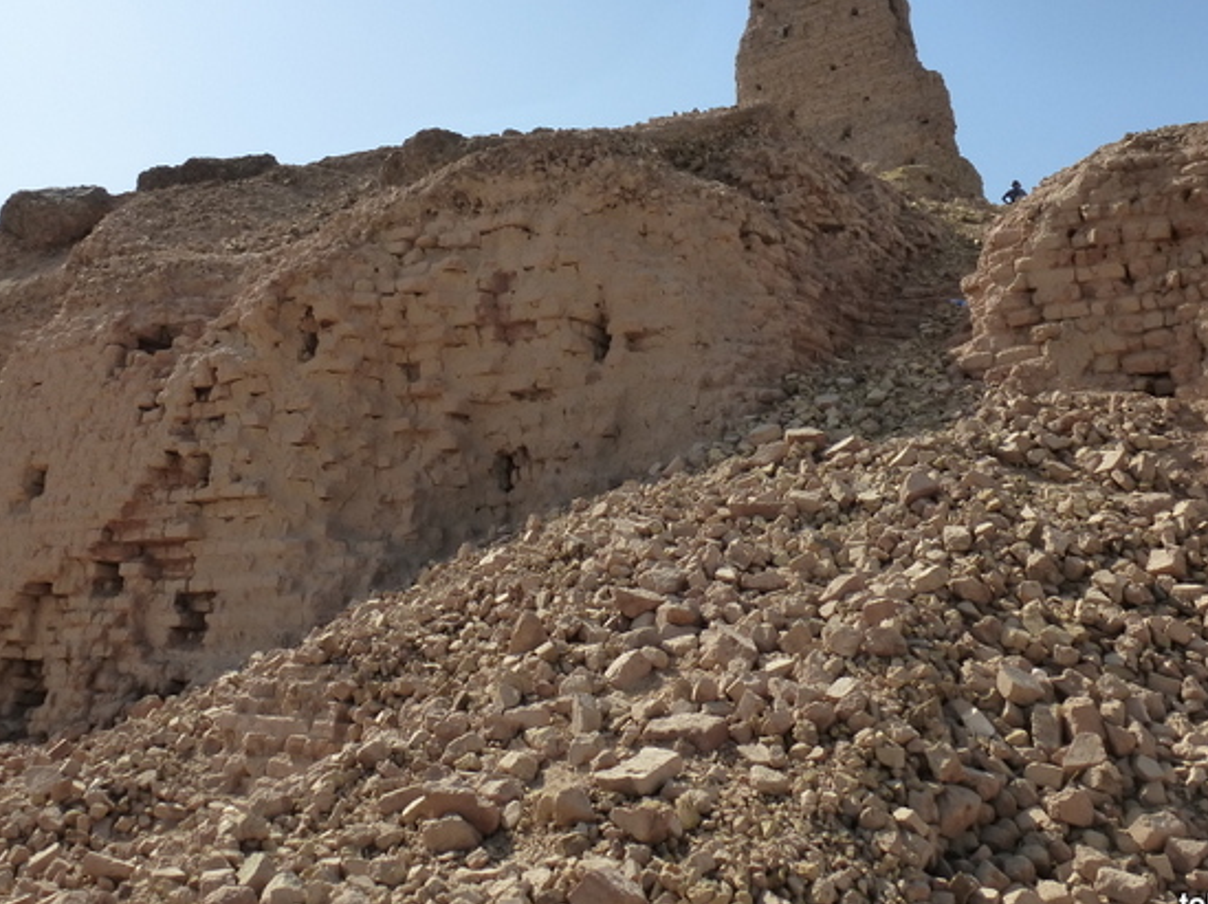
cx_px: 515
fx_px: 1221
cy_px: 299
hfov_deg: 52.5
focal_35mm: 35
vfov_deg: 40.1
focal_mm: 4.3
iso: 160
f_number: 4
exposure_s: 1/1000
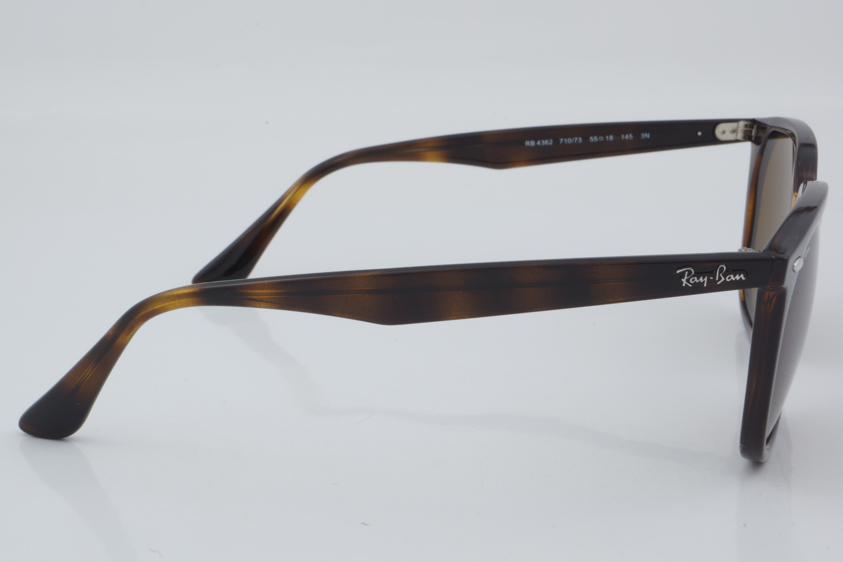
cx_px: 422
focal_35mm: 75
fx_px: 1756
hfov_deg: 27.0
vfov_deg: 18.2
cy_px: 281
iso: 100
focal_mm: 50
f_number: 29
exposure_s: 1/4
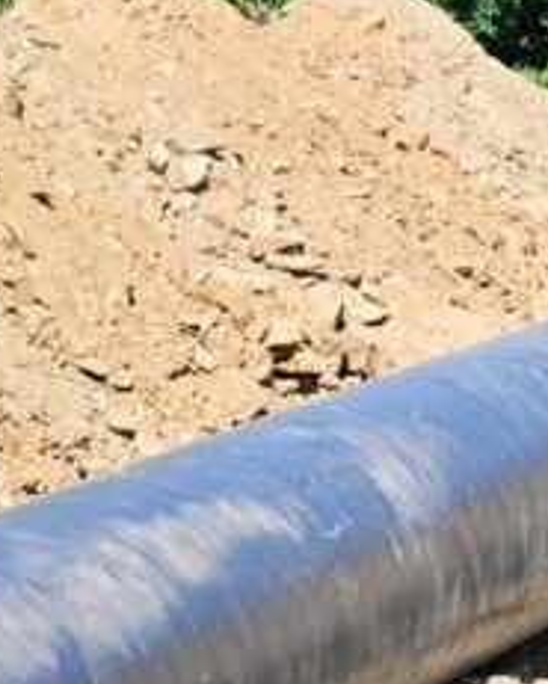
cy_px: 760
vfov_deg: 6.6
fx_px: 5896
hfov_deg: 5.3
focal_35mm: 291
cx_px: 856
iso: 200
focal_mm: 70
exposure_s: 1/320
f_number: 9
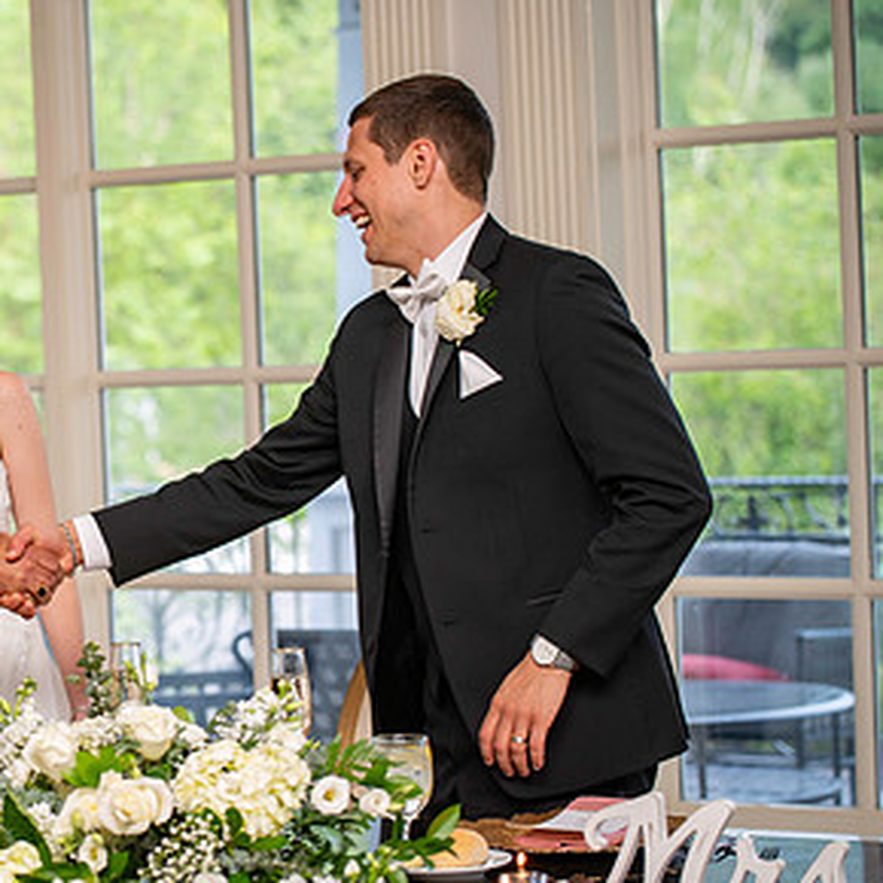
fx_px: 3434
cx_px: 70
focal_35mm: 119
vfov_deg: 14.7
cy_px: 438
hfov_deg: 14.5
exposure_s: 1/125
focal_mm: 70
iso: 640
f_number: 2.8
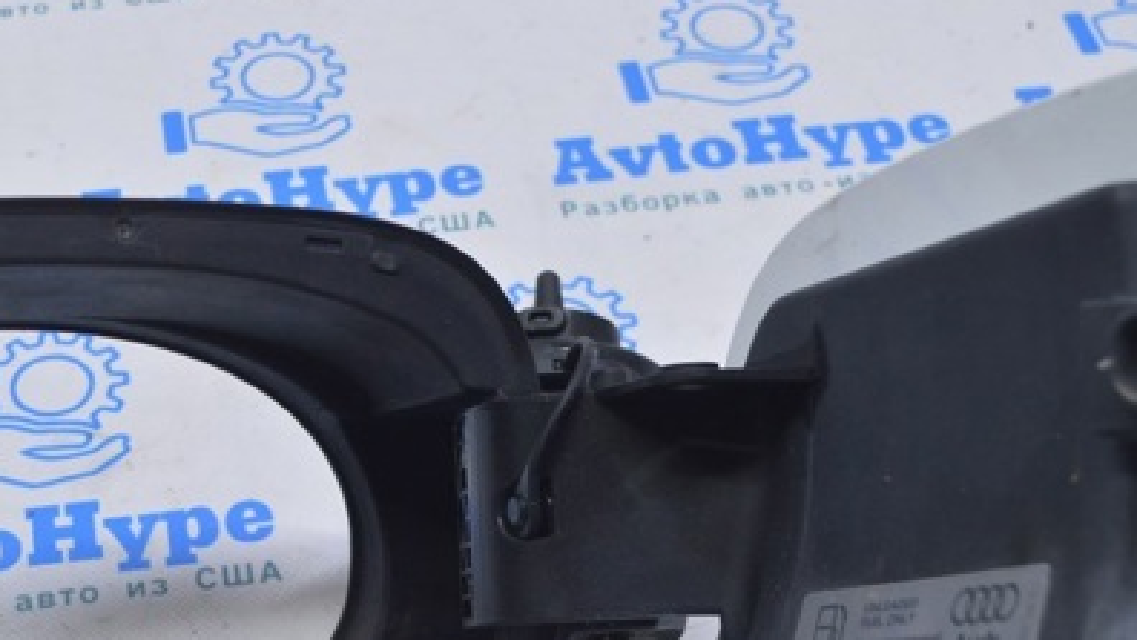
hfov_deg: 27.5
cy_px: 455
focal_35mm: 76
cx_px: 276
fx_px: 2292
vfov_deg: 15.9
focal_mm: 30
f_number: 5.6
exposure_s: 1/25
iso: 400
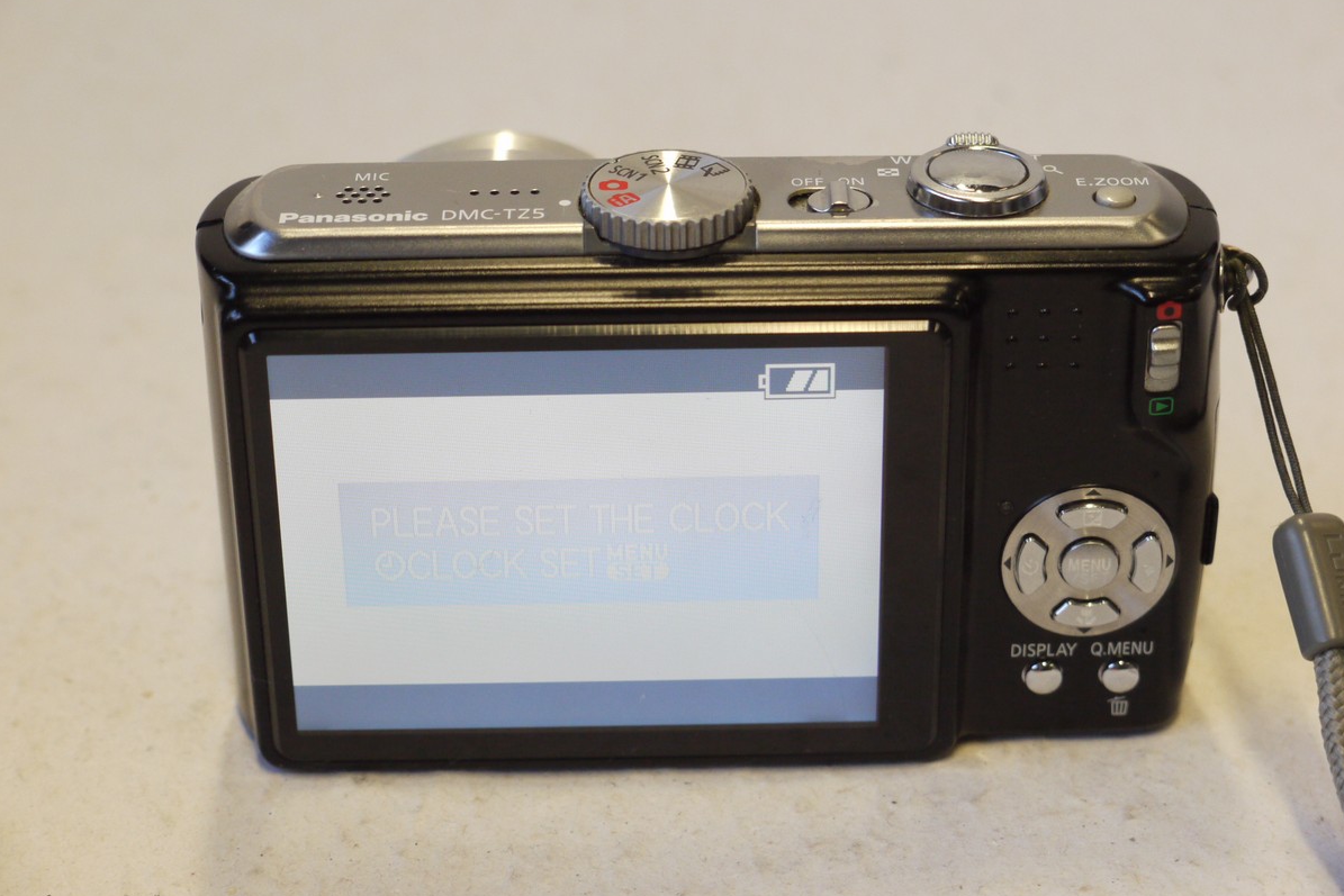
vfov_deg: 14.6
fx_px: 3510
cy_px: 418
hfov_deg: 21.7
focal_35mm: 94
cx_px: 673
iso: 800
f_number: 5.6
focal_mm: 45
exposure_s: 1/100
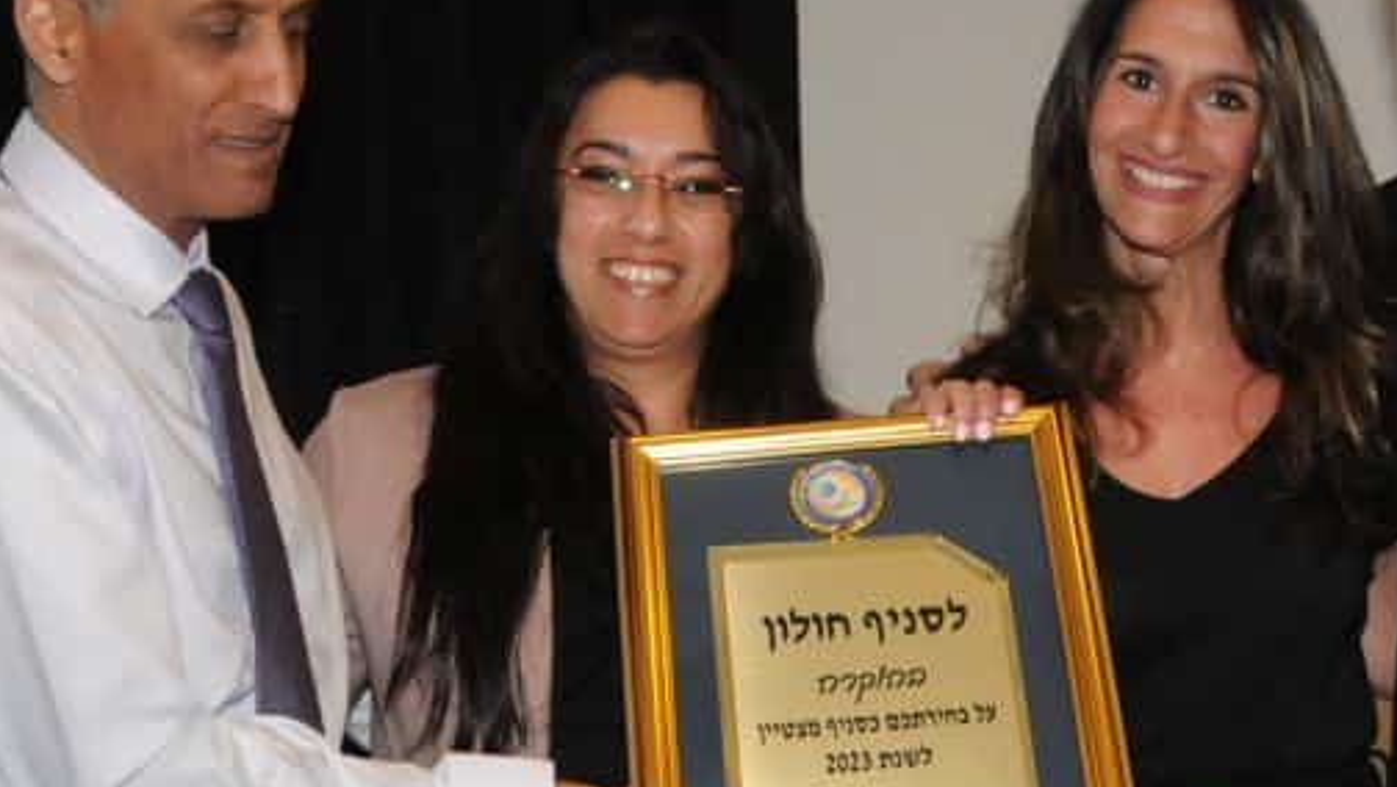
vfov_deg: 17.0
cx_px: 951
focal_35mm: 71
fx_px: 2631
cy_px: 445
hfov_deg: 29.5
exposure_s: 1/80
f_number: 6.3
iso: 1600
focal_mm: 24
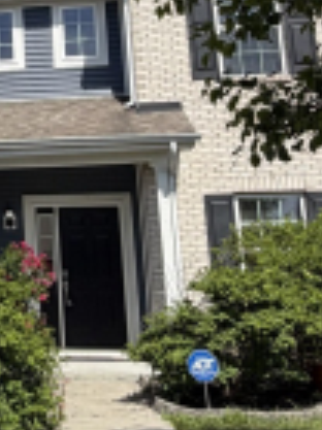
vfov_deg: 28.3
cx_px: -105
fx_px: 832
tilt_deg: +14.5
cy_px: 76
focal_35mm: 67
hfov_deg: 20.0
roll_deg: +0.2
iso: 20
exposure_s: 1/970
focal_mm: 2.22
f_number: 2.2
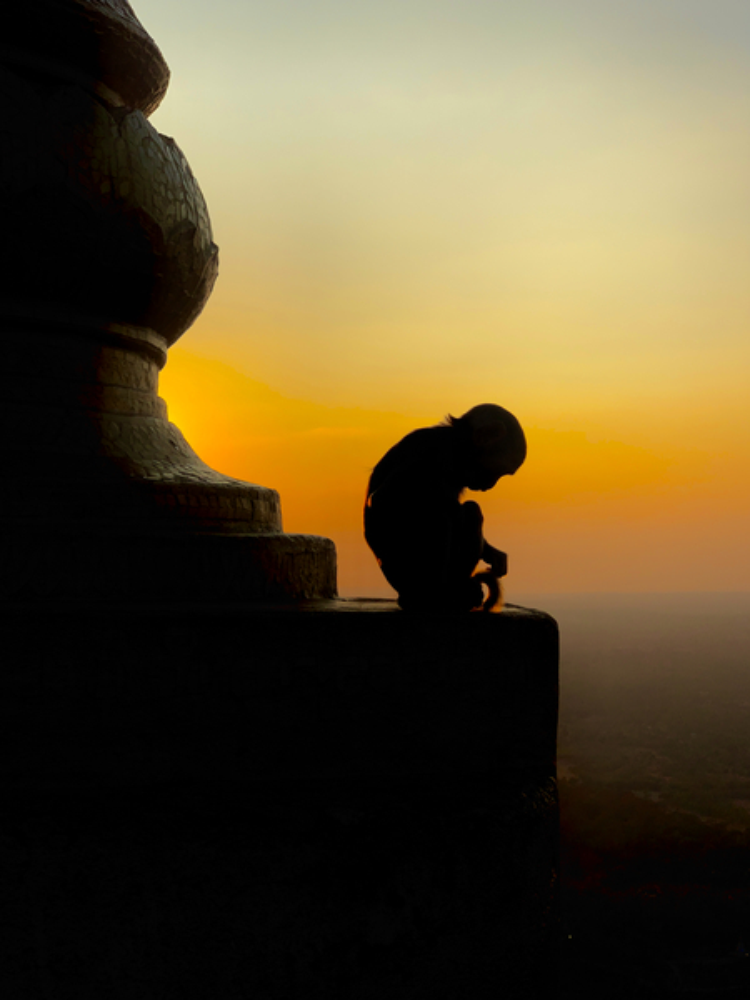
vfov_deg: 36.8
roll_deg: -0.8
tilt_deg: +3.7
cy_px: 500
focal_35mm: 52
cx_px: 375
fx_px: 1502
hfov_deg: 28.0
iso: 16
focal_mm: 6
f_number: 2.4
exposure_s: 1/1332
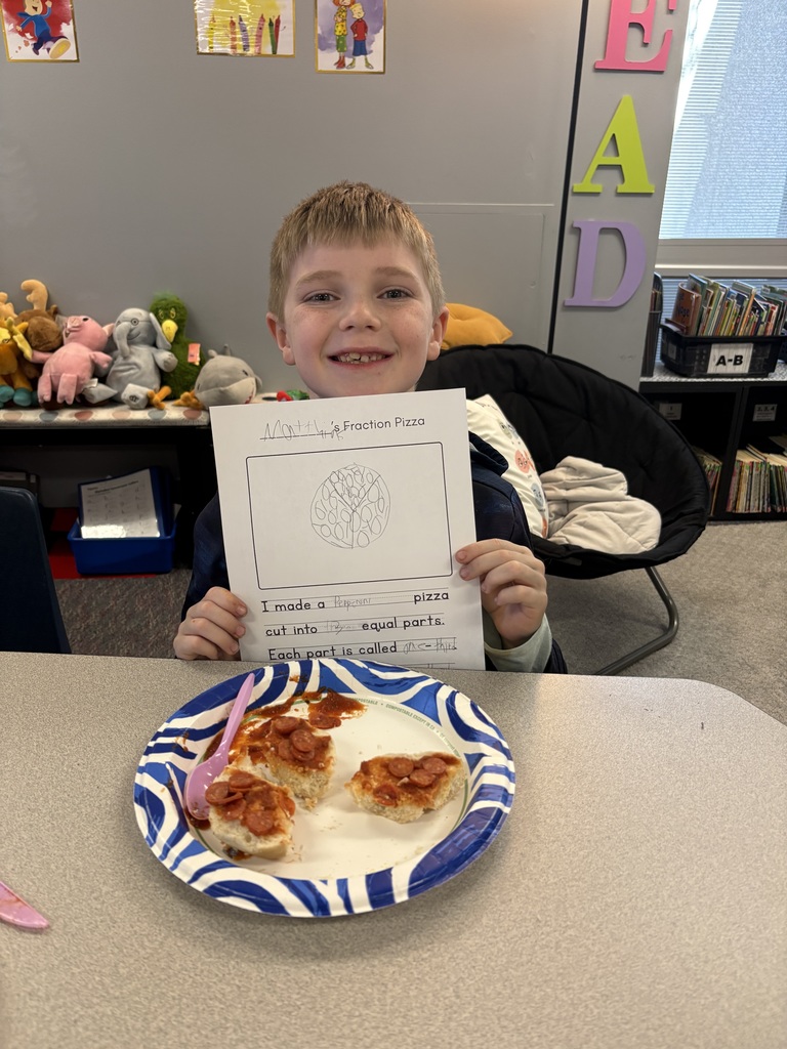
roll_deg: -0.5
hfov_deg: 53.1
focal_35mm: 26
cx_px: 394
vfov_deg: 67.3
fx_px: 788
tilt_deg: -21.1
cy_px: 524
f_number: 1.6
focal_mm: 5.96
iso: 160
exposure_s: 1/60
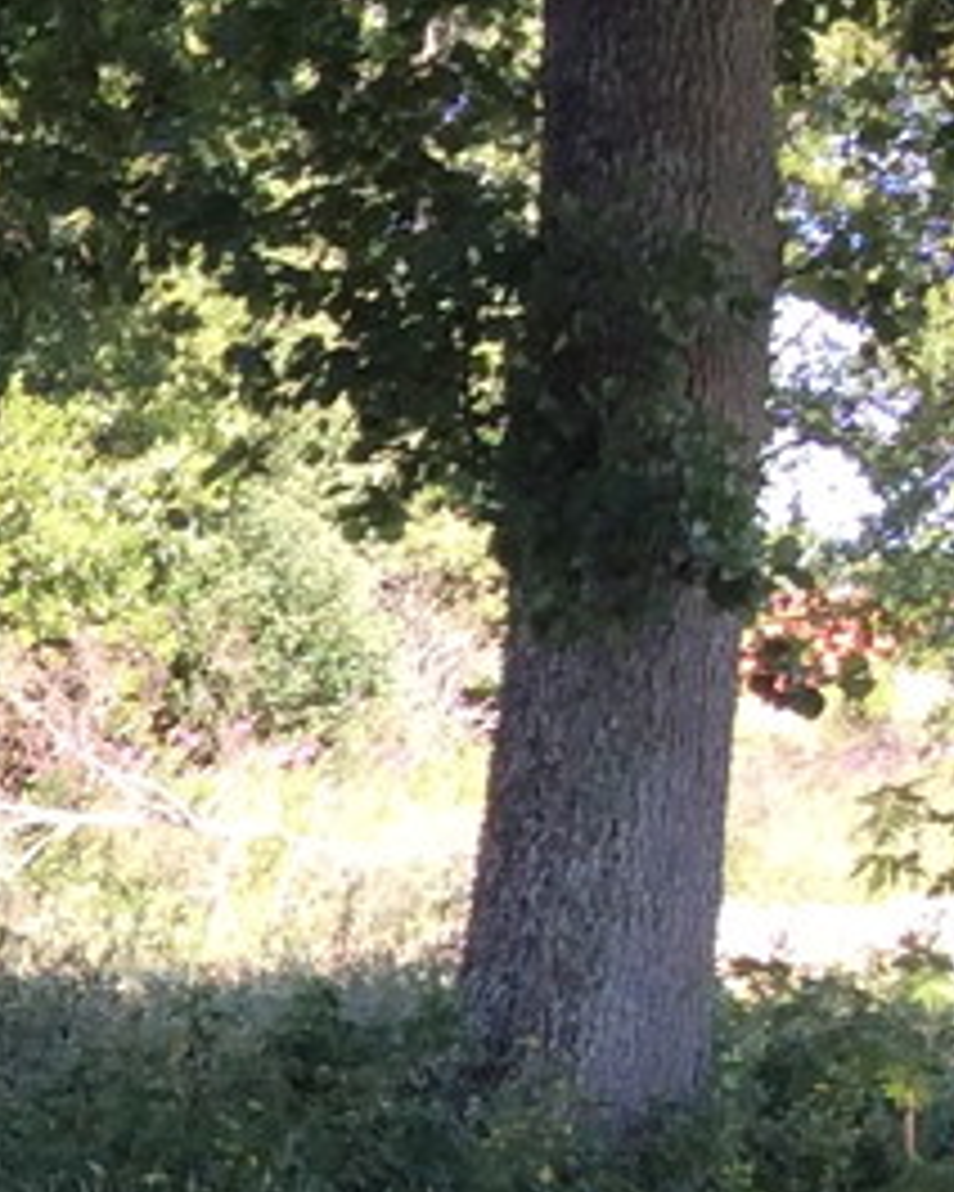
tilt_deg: -3.0
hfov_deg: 9.3
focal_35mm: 151
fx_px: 5329
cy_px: 1140
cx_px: -1202
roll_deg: -0.6
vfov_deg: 12.6
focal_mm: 3.3
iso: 32
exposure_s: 1/152
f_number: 2.4
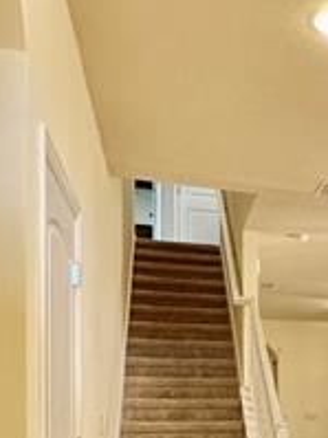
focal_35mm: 54
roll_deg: +1.2
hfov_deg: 23.5
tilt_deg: +0.2
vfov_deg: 33.1
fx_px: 683
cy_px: 418
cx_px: 438
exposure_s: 1/60
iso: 320
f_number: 2.2
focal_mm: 2.22
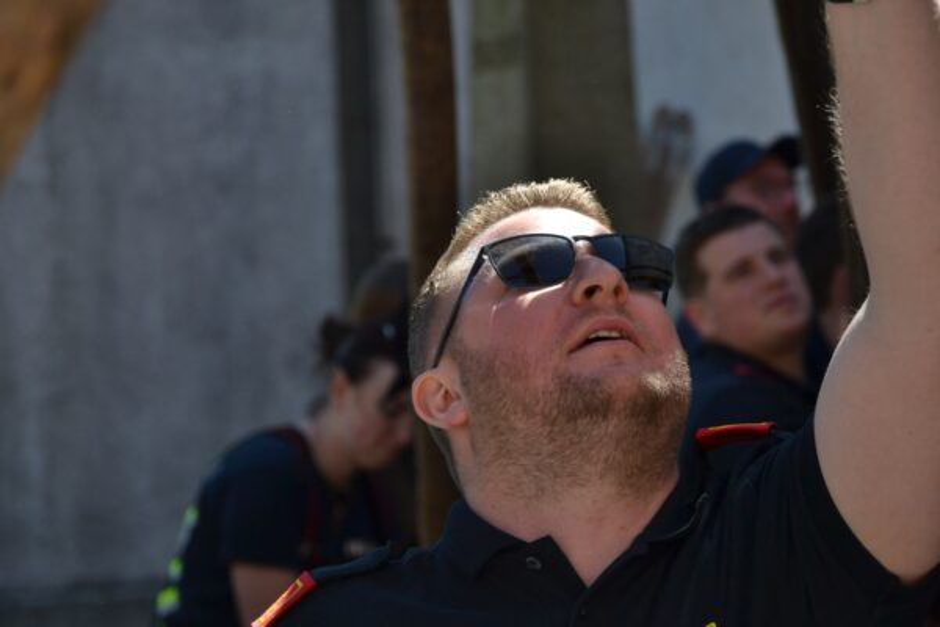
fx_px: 4112
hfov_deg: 13.0
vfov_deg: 8.7
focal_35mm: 158
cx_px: 470
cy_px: 314
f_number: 7.1
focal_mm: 105
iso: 400
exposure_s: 1/800
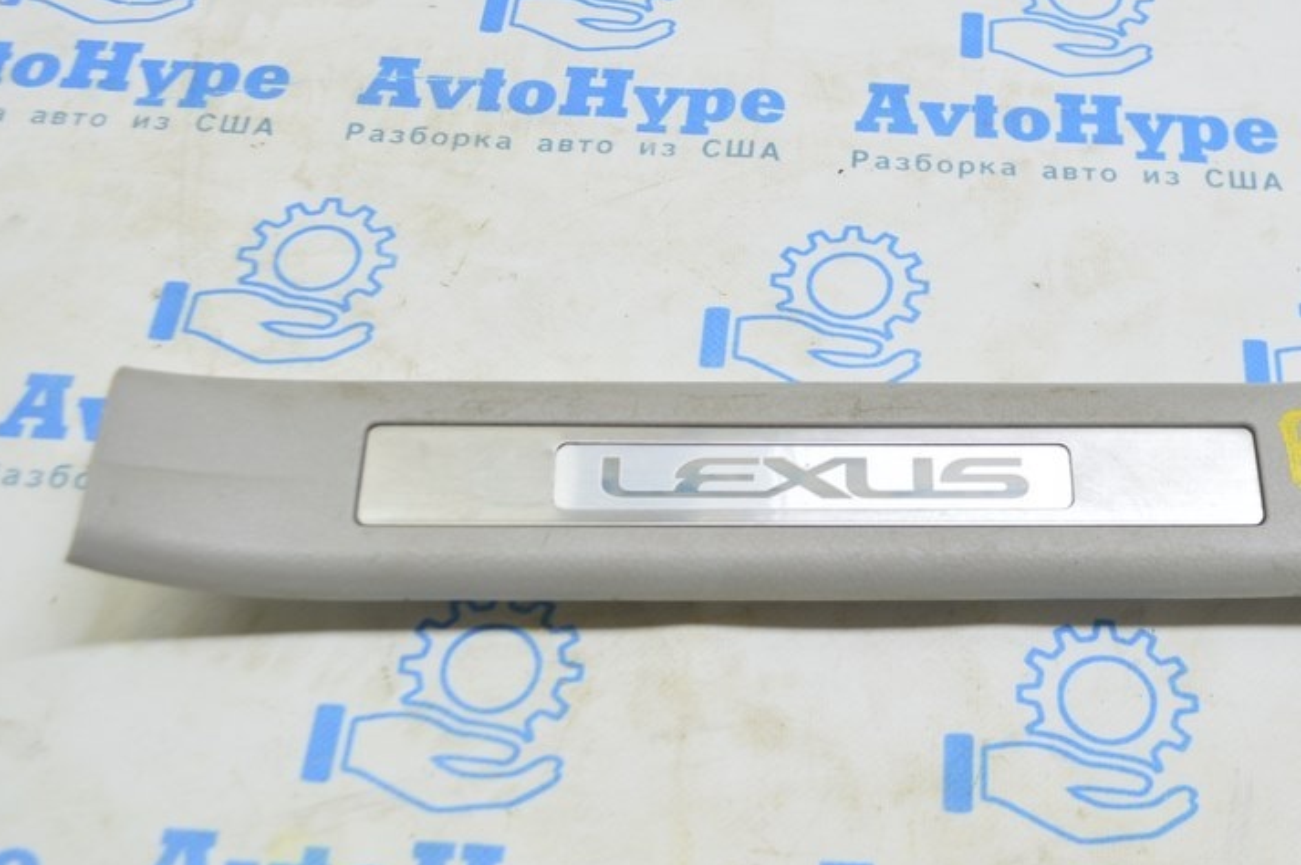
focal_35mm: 56
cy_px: 297
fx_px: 2022
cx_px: 892
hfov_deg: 35.2
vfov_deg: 24.0
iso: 400
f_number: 5.6
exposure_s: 1/20
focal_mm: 26
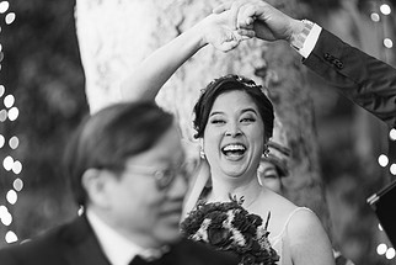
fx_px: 3962
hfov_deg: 5.7
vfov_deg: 3.8
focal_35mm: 360
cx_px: 247
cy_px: 178
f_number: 2.8
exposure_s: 1/125
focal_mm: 200
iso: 200
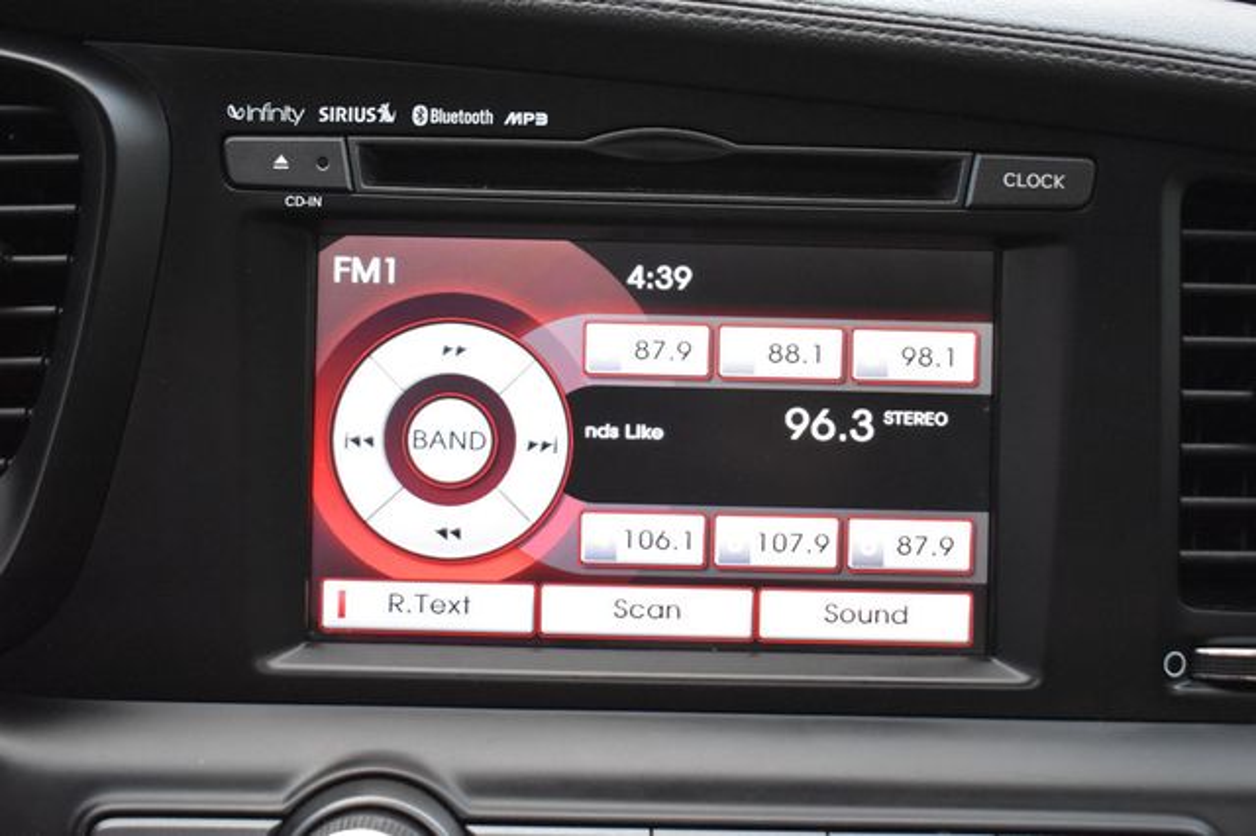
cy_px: 418
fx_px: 1778
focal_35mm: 51
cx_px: 628
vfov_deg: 26.5
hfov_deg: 38.9
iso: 3200
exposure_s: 1/100
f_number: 4.5
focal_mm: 34
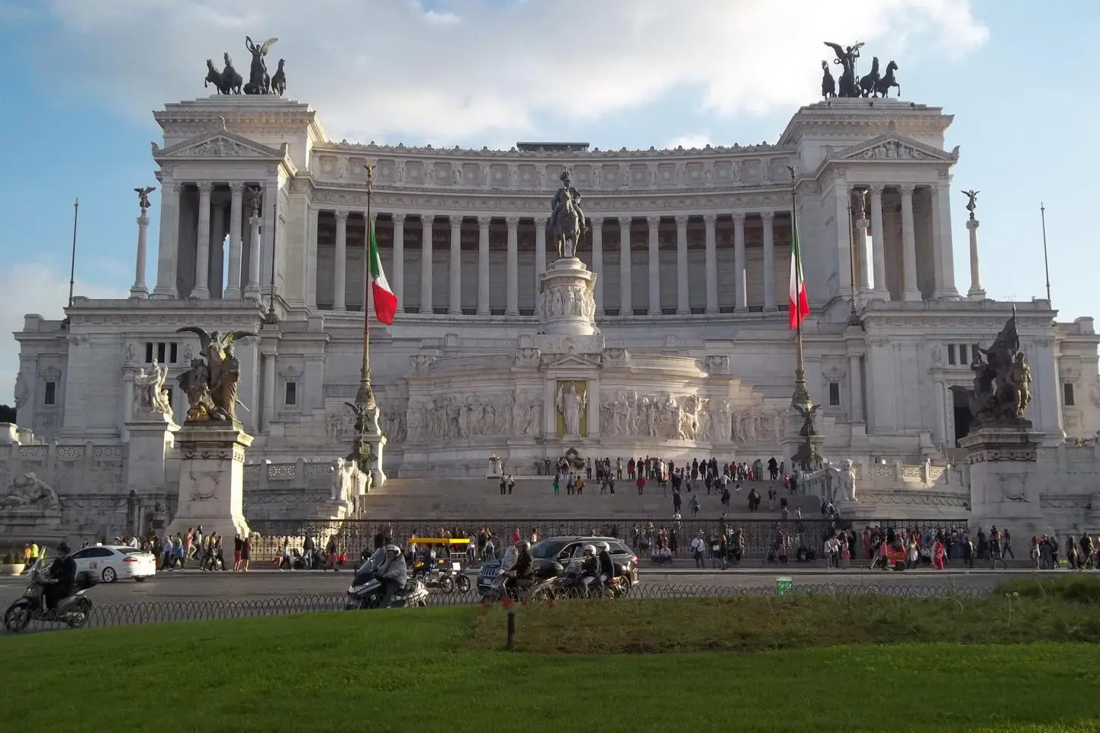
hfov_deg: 47.4
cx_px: 555
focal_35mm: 41
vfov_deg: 32.6
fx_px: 1253
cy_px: 360
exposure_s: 1/640
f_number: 3.2
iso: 64
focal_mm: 7.1
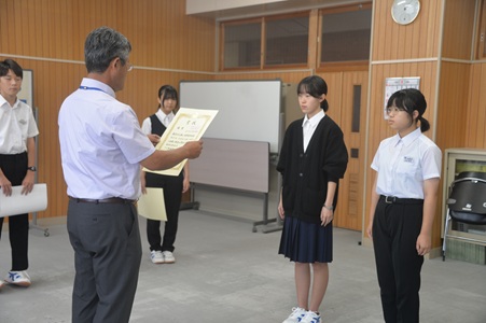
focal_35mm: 48
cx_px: 243
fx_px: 648
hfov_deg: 41.1
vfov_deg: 28.0
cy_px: 162
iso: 800
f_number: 4.2
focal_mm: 48
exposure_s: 1/80
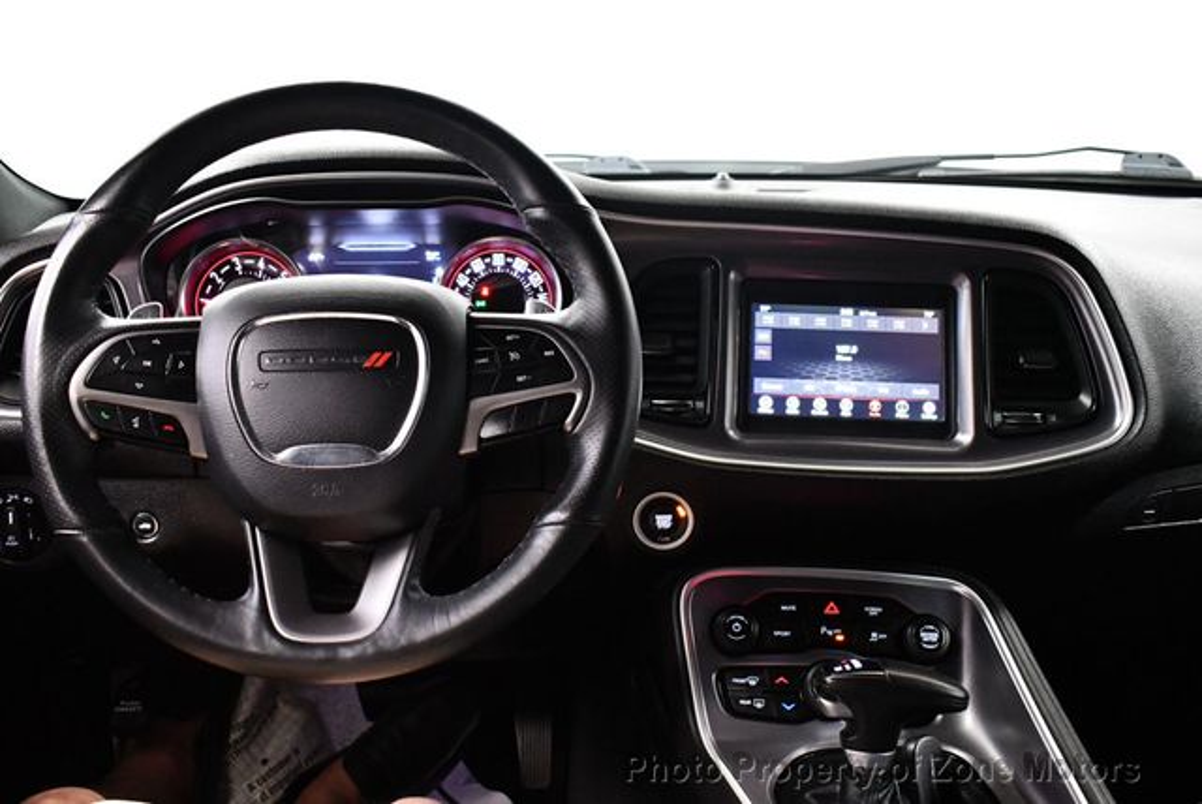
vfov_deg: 36.9
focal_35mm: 36
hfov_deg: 53.1
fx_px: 1203
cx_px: 601
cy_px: 402
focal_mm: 18
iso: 4500
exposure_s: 1/60
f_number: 3.5
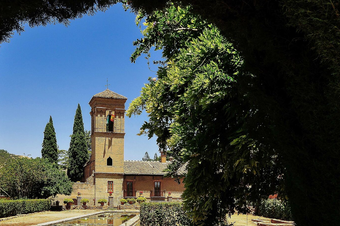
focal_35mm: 42
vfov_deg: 30.8
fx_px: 396
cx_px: 148
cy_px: 192
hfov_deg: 46.3
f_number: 13
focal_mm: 16
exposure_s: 1/125
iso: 200
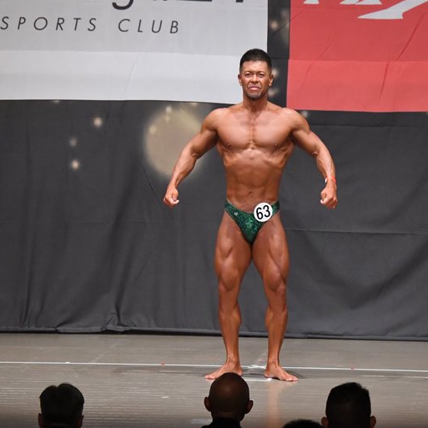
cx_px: 262
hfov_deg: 7.3
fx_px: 3357
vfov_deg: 7.3
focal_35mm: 240
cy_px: 214
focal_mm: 125
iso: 6400
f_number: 5.6
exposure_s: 1/400
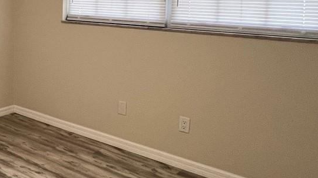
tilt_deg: -5.4
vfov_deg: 27.4
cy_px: 23
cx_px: -48
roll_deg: -0.7
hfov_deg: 38.2
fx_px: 354
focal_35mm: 42
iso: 200
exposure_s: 1/60
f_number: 1.8
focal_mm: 1.57
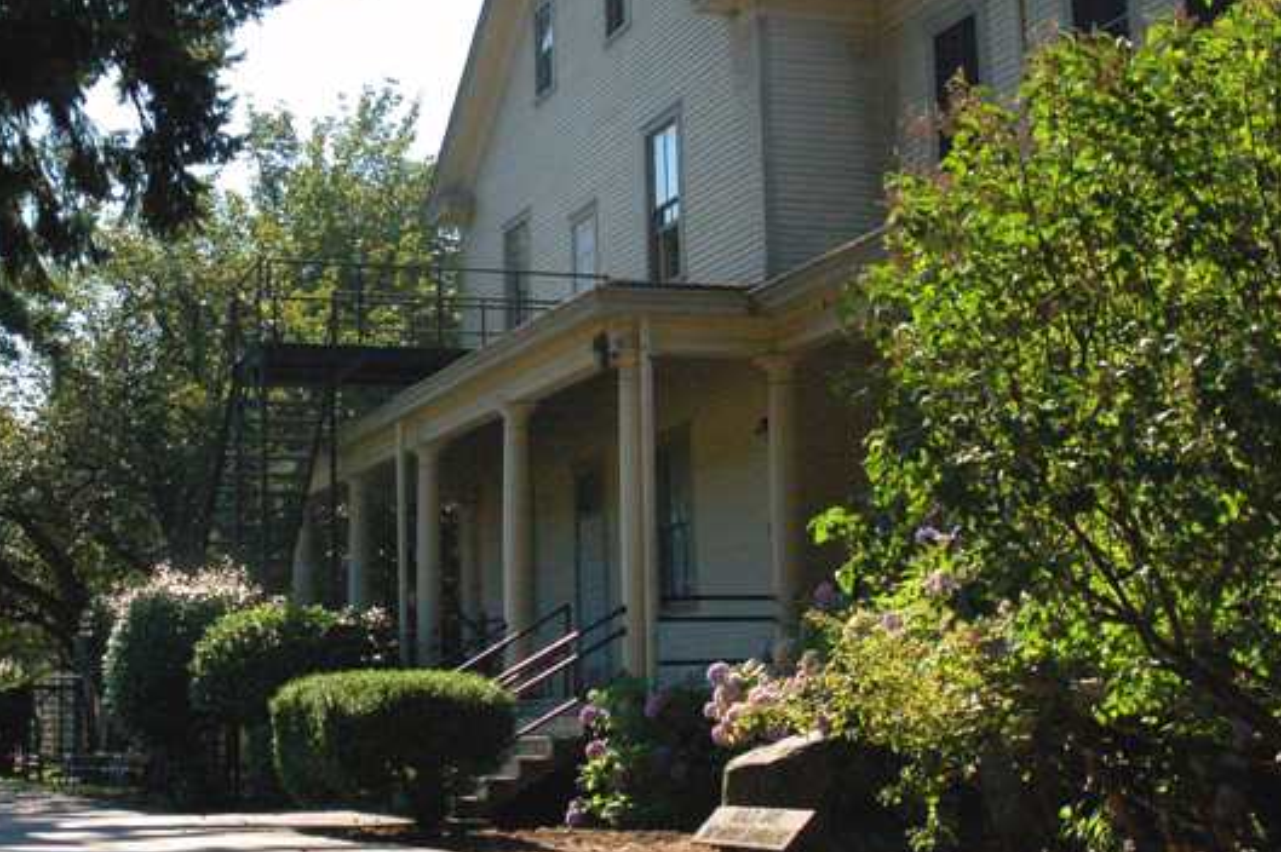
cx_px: 361
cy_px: 289
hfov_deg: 32.4
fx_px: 2169
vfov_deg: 22.1
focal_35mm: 61
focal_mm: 28
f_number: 9
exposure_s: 1/1600
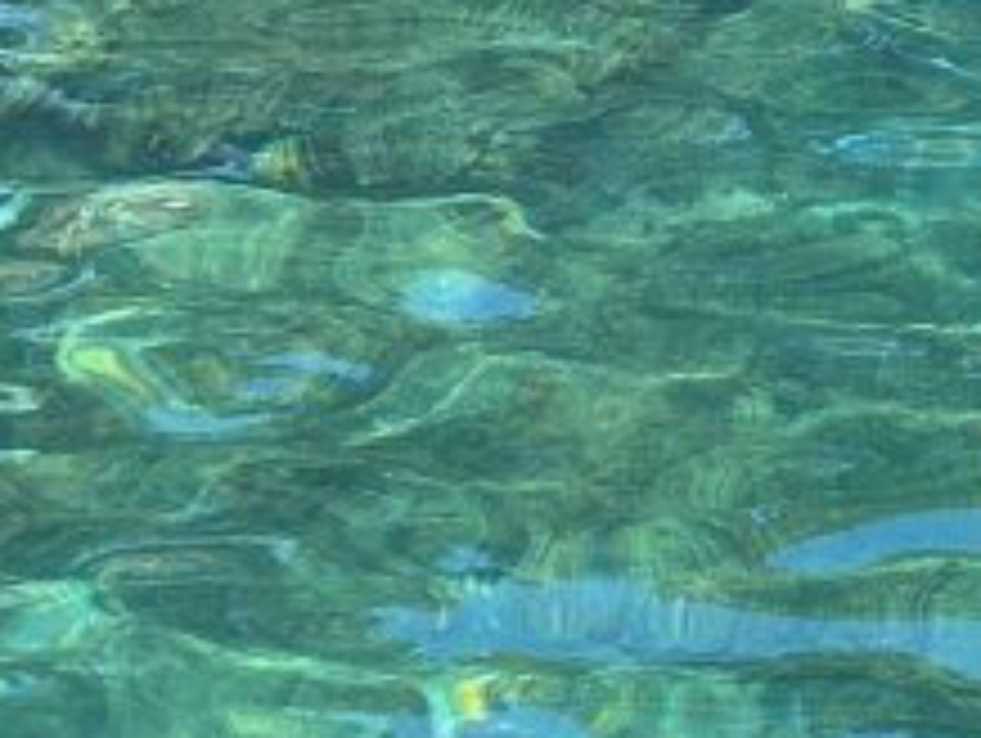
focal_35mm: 216
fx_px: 6128
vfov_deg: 6.8
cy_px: 1024
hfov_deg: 9.1
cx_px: 688
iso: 32
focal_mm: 9
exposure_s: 1/188
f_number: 2.8
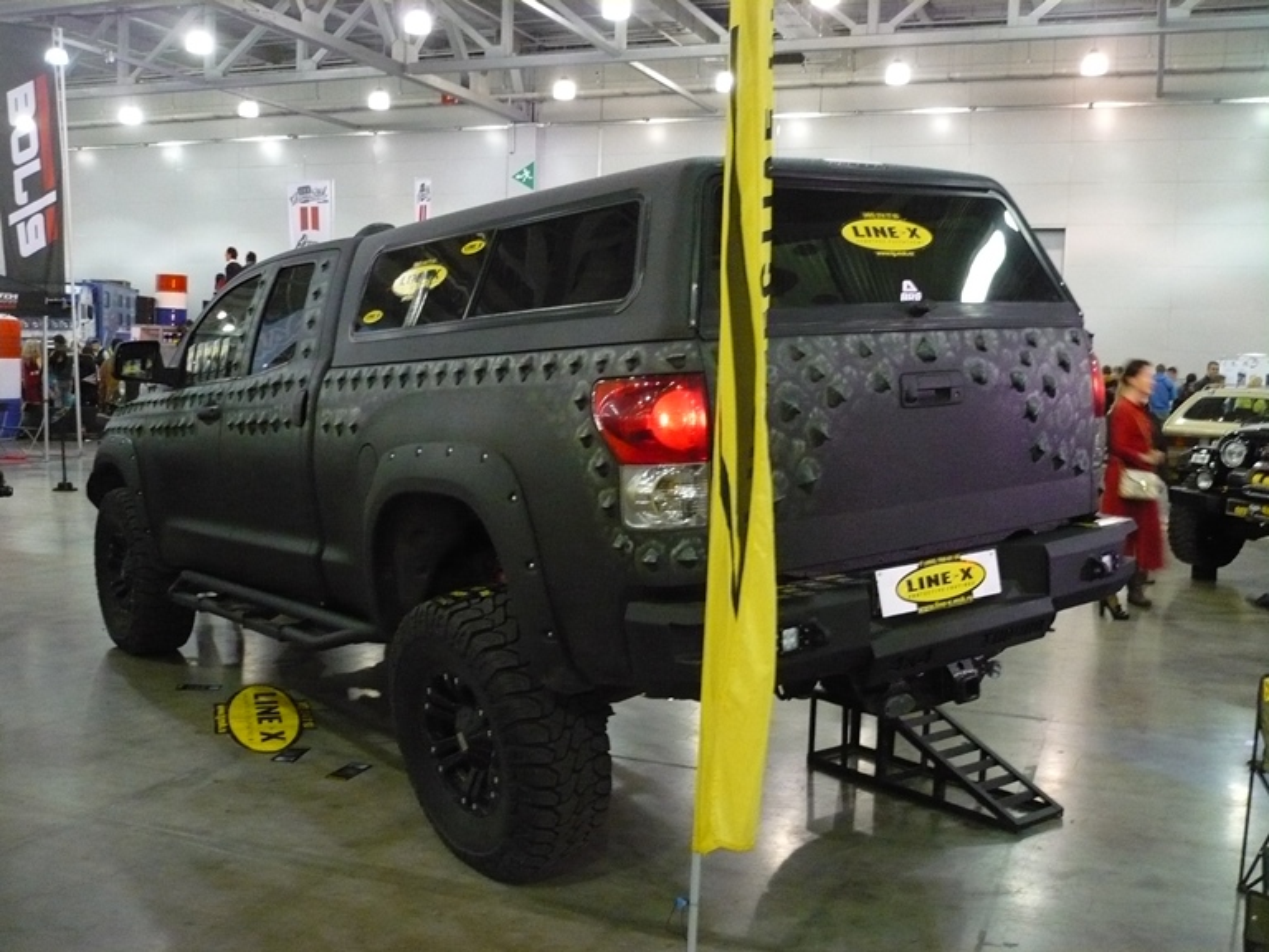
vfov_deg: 40.7
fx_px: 1283
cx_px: 634
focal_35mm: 35
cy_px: 476
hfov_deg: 52.6
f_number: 2.8
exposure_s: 1/10
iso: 400
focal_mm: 5.8
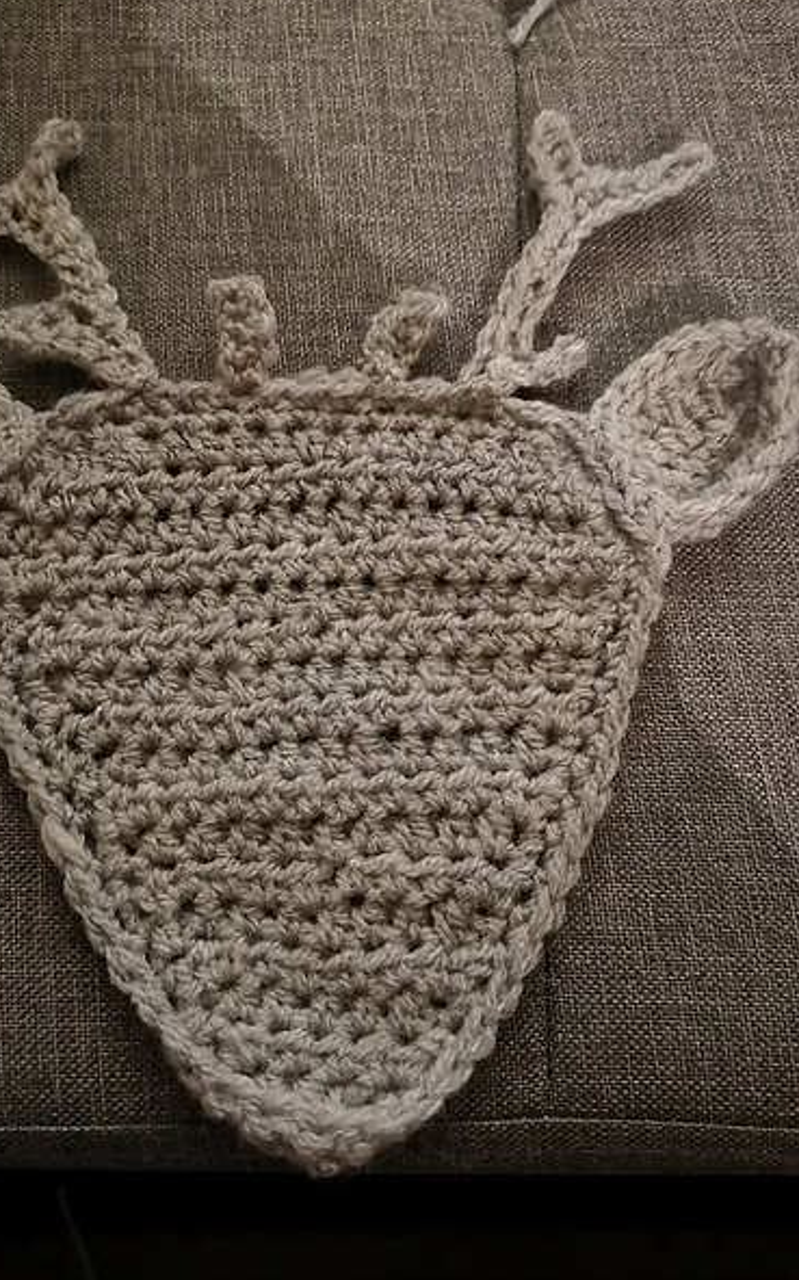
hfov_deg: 40.5
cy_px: 663
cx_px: 351
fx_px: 1081
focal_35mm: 31
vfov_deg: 61.2
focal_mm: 5.58
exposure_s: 1/16.7
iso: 5000
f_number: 1.8
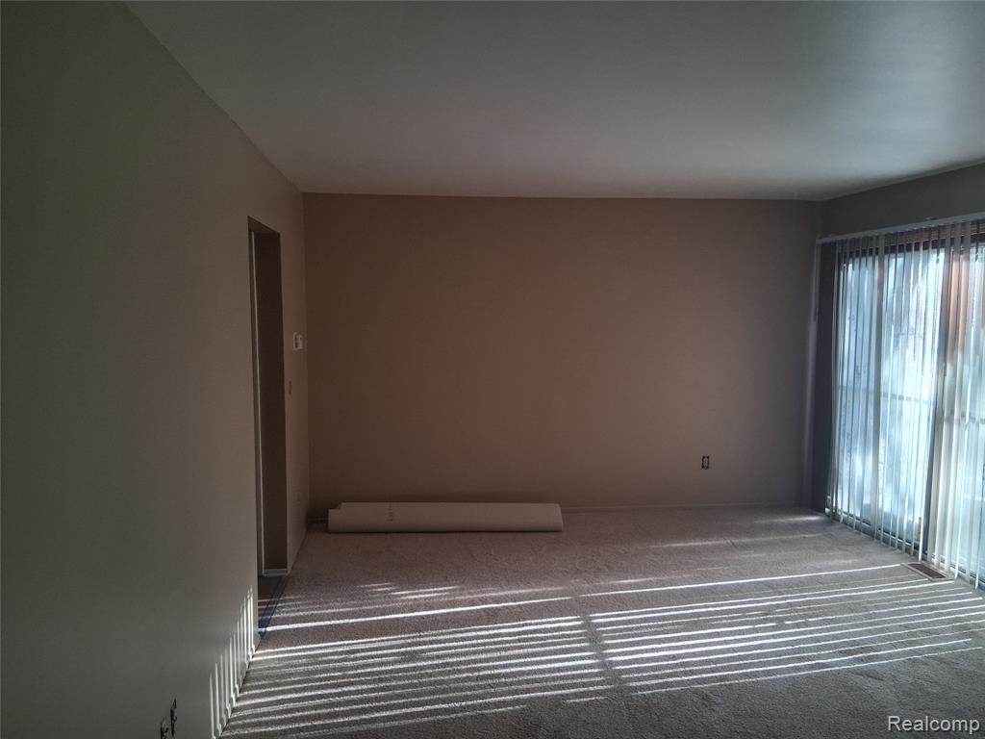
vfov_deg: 53.1
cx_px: 492
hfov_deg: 67.3
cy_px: 370
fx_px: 740
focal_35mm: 26
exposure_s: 1/100
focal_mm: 3.98
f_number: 1.8
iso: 160
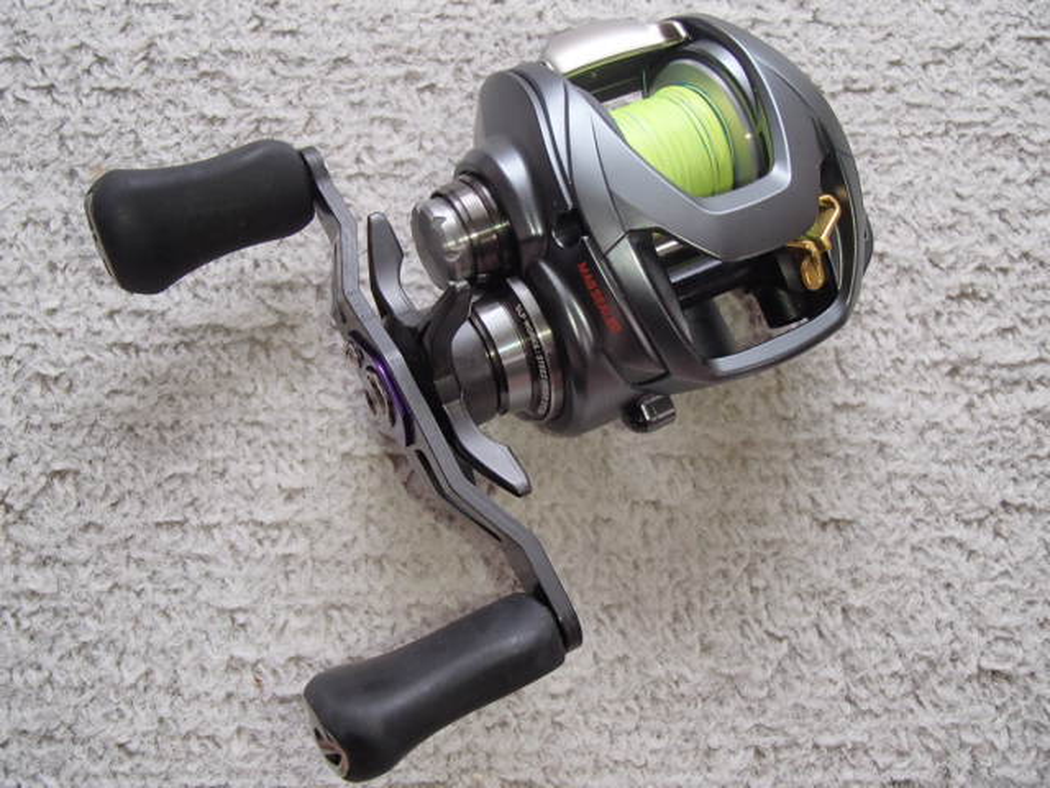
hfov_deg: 49.0
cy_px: 394
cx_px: 525
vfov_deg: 37.7
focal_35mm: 38
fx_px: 1153
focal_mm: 6.83
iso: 250
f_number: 4.6
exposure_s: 1/40
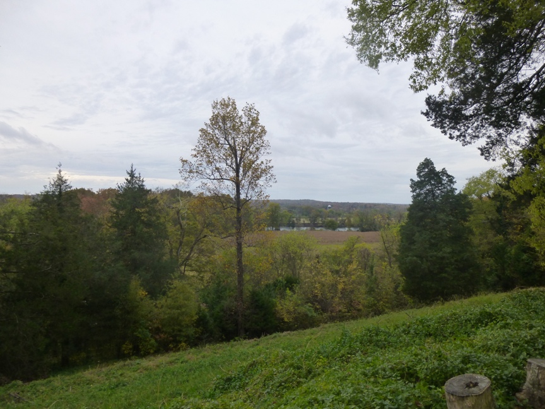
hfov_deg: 69.4
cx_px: 272
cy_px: 204
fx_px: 394
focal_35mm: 25
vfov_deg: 54.9
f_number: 3.1
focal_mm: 4.5
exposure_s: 1/200
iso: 160
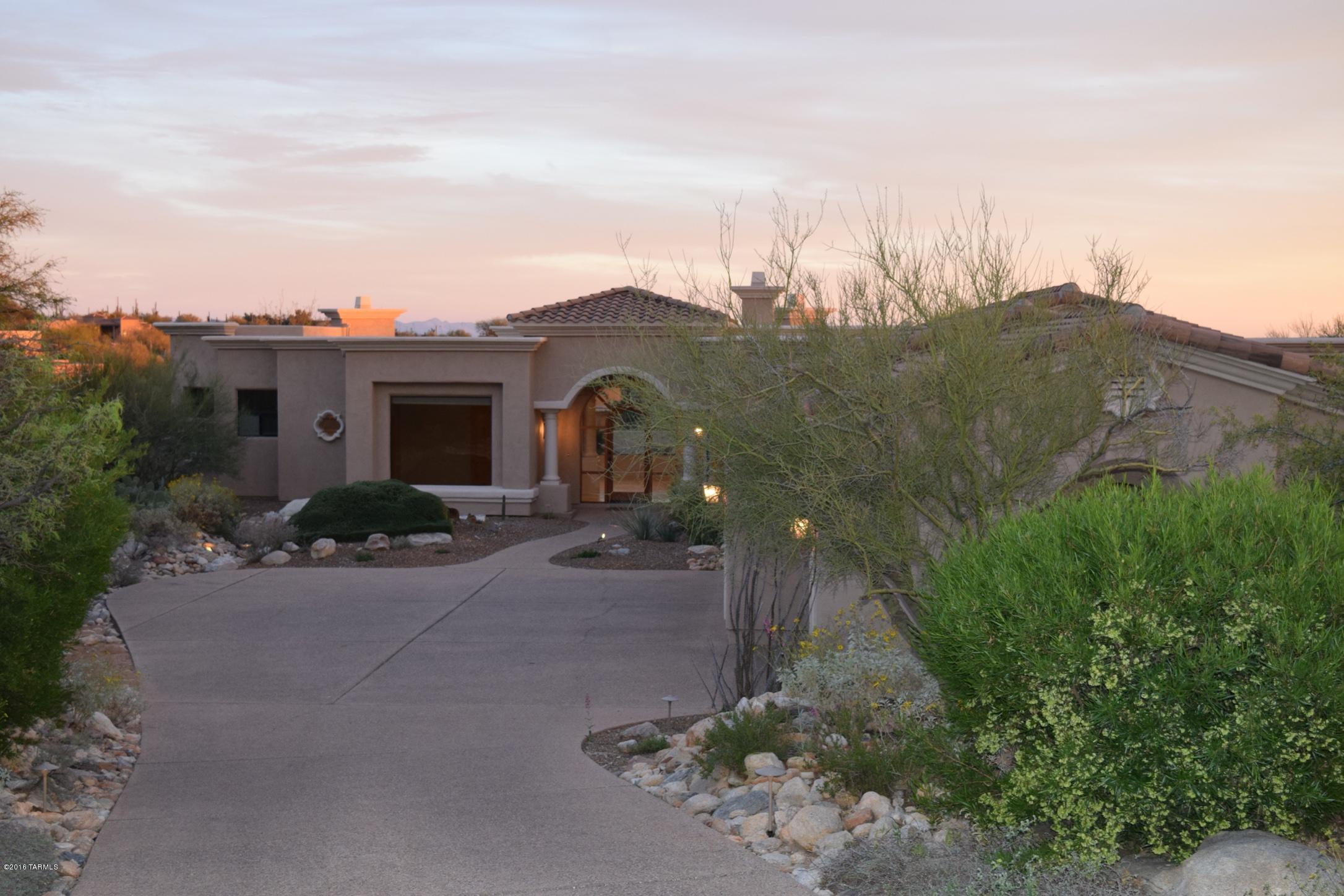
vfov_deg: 30.8
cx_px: 672
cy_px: 448
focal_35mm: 44
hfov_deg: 45.0
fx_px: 1624
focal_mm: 29
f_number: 5
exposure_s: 1/100
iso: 800
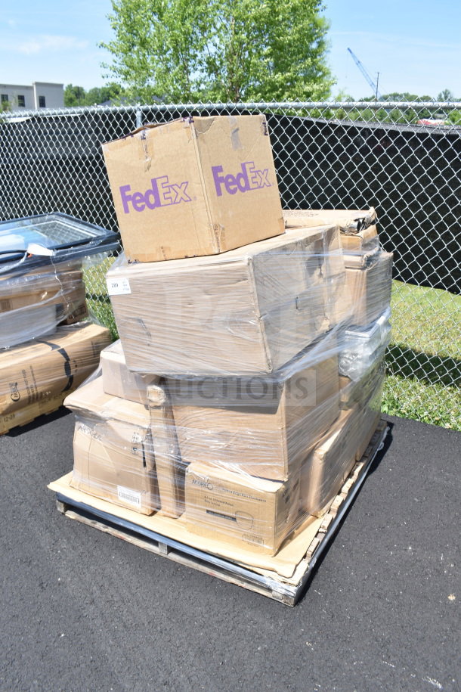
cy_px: 346
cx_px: 230
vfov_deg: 61.9
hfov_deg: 43.6
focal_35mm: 30
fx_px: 576
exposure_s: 1/250
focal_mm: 20
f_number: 8
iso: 200
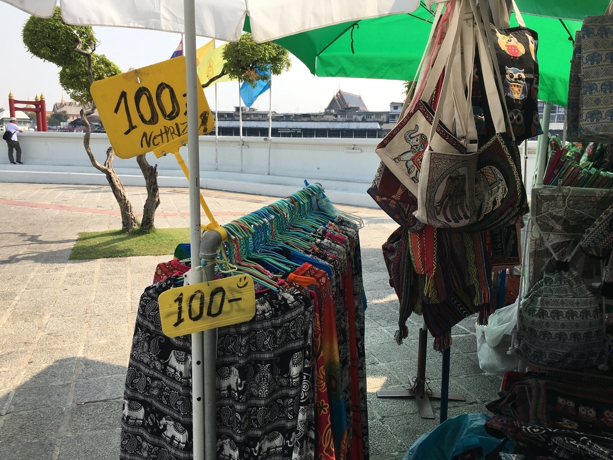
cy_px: 230
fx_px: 514
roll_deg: -0.7
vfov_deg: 48.2
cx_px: 306
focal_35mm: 29
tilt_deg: -9.2
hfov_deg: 61.7
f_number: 2.2
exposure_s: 1/1026
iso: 25
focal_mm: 4.15
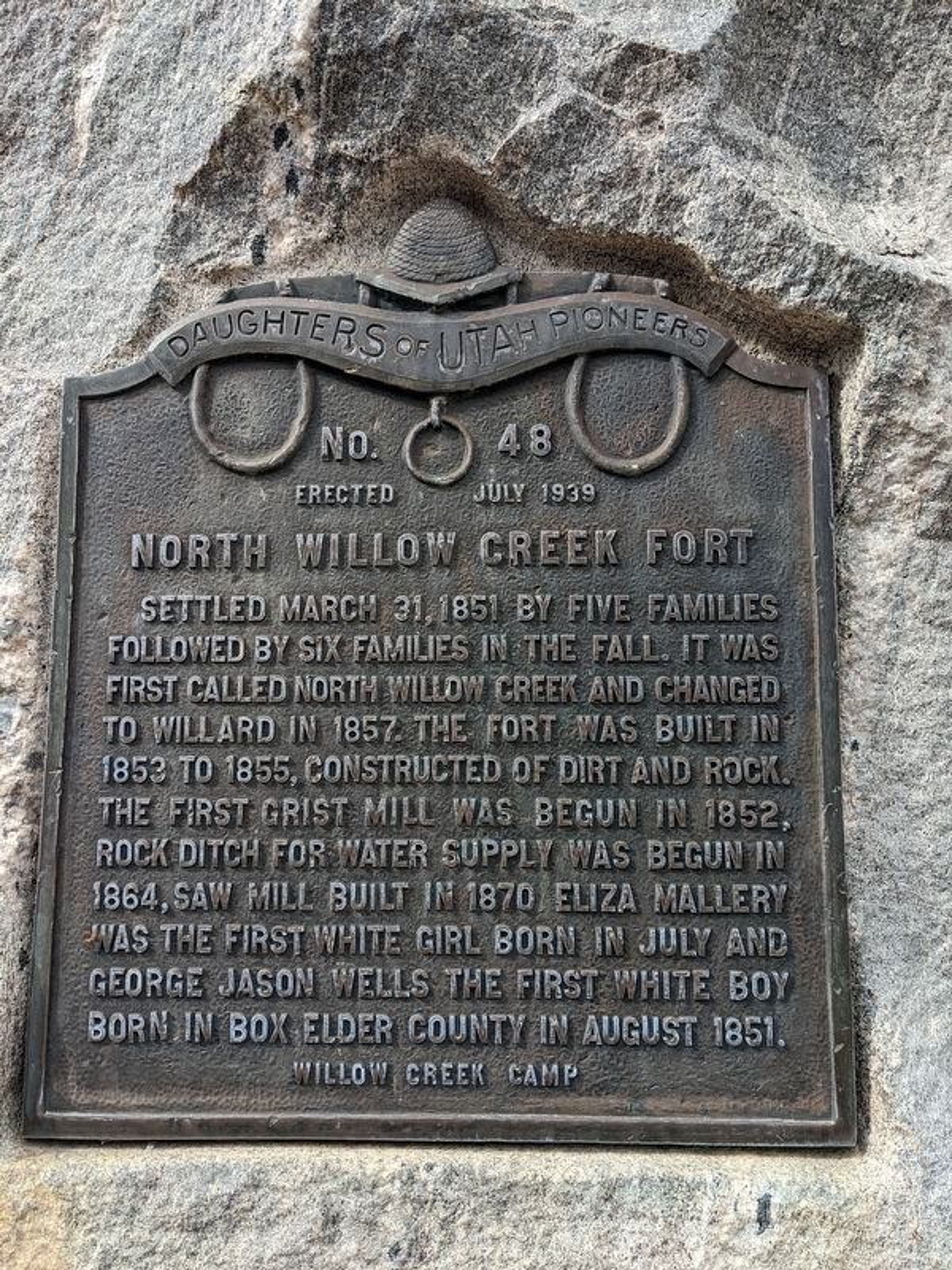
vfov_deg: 65.3
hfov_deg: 51.4
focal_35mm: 27
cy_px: 635
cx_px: 476
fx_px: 990
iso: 55
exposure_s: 1/1017
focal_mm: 4.38
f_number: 1.73
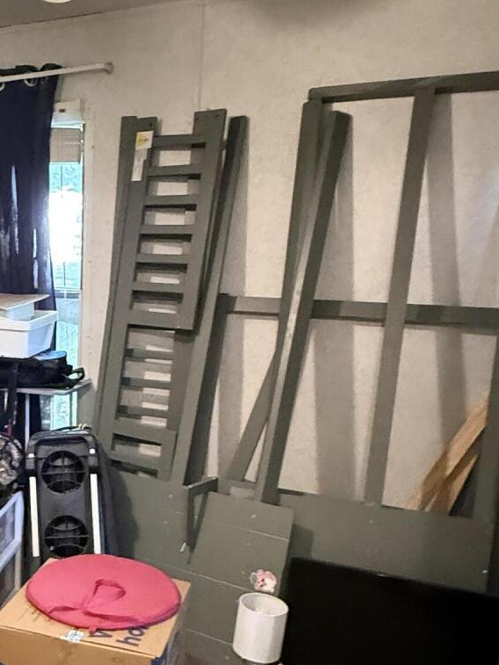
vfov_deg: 49.2
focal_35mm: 37
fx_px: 711
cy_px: 446
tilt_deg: -14.2
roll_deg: +0.5
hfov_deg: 35.8
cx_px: 27
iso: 1000
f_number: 2.2
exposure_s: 1/40
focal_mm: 2.22
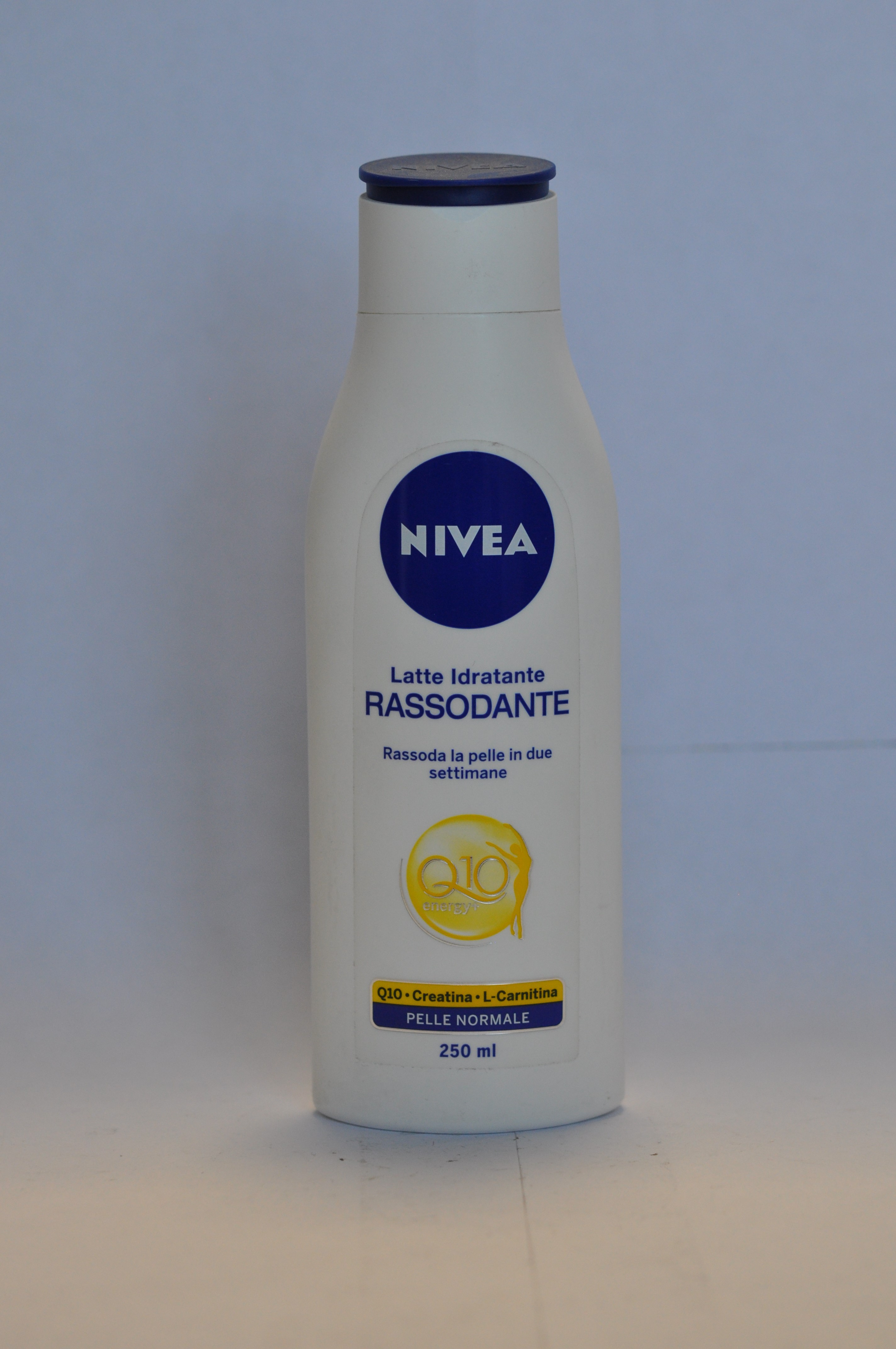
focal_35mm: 90
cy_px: 674
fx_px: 3368
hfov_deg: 15.2
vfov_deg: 22.6
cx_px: 448
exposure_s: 1/250
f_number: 4
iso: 640
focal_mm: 60
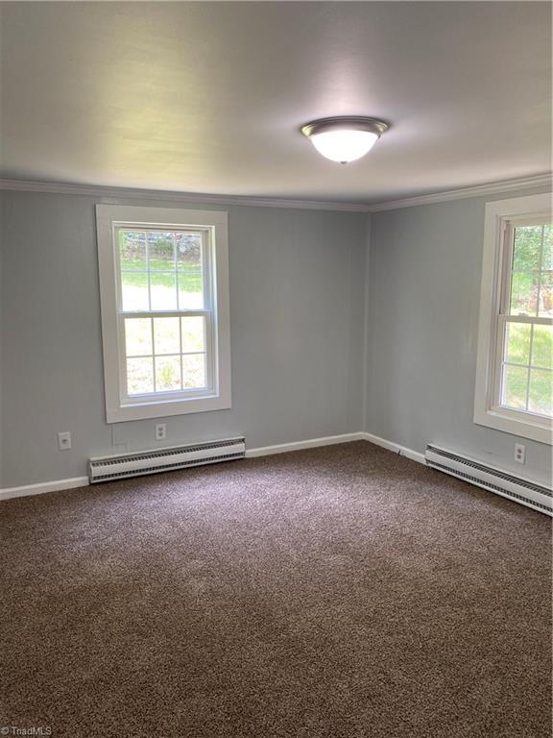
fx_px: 554
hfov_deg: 53.1
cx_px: 276
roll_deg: +0.7
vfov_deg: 67.3
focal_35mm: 26
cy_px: 369
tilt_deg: -6.9
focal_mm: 4.25
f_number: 1.8
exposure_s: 1/60
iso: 80
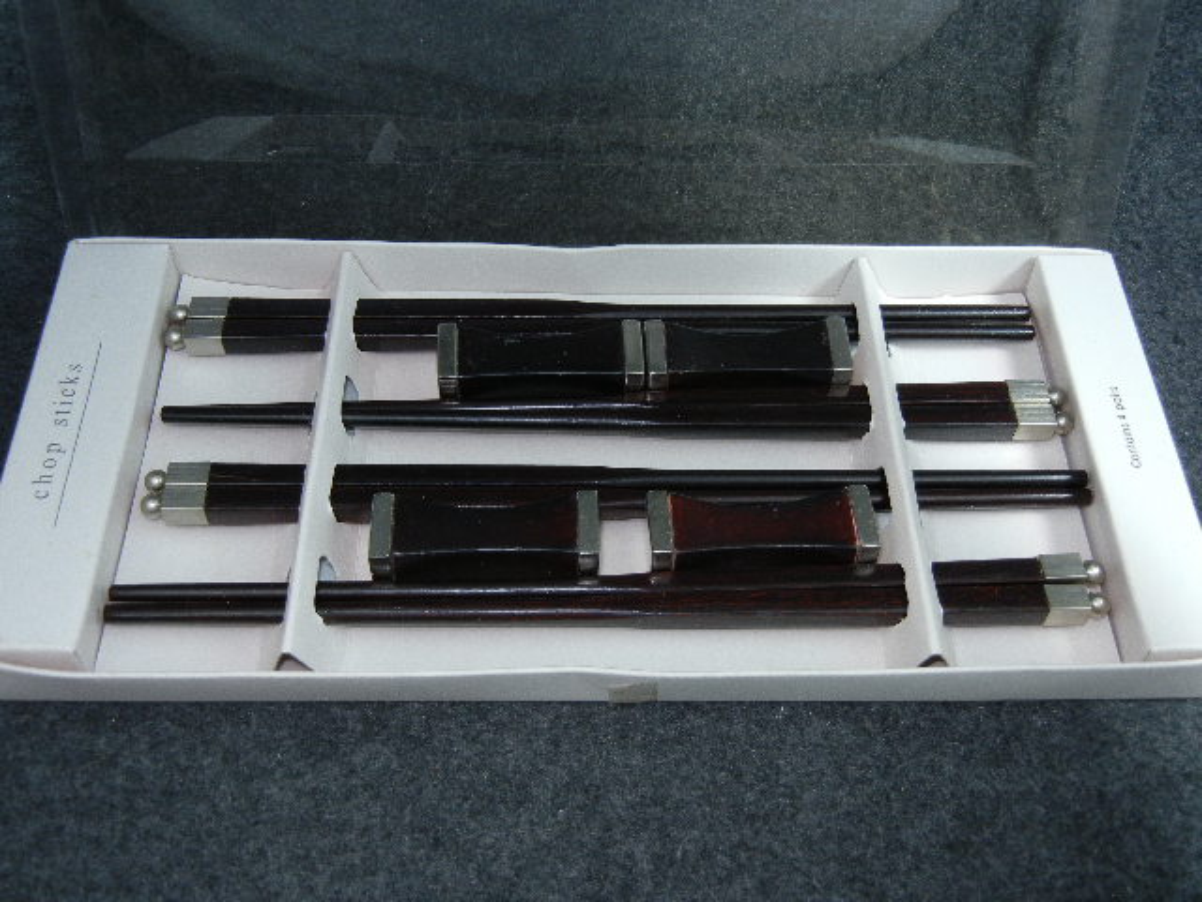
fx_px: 1354
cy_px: 451
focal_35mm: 39
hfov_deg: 47.9
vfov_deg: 36.8
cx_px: 601
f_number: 3.7
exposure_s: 1/30
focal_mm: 7.1
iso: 287
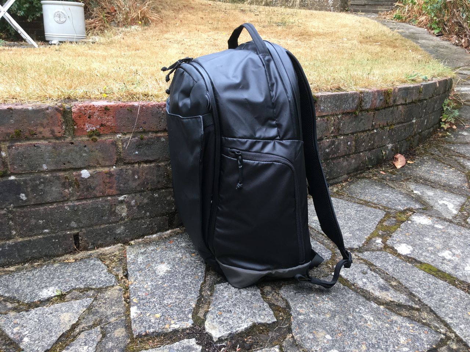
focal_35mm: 29
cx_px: 235
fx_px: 394
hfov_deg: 61.7
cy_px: 176
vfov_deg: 48.2
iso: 40
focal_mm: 4.15
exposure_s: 1/100
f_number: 2.2
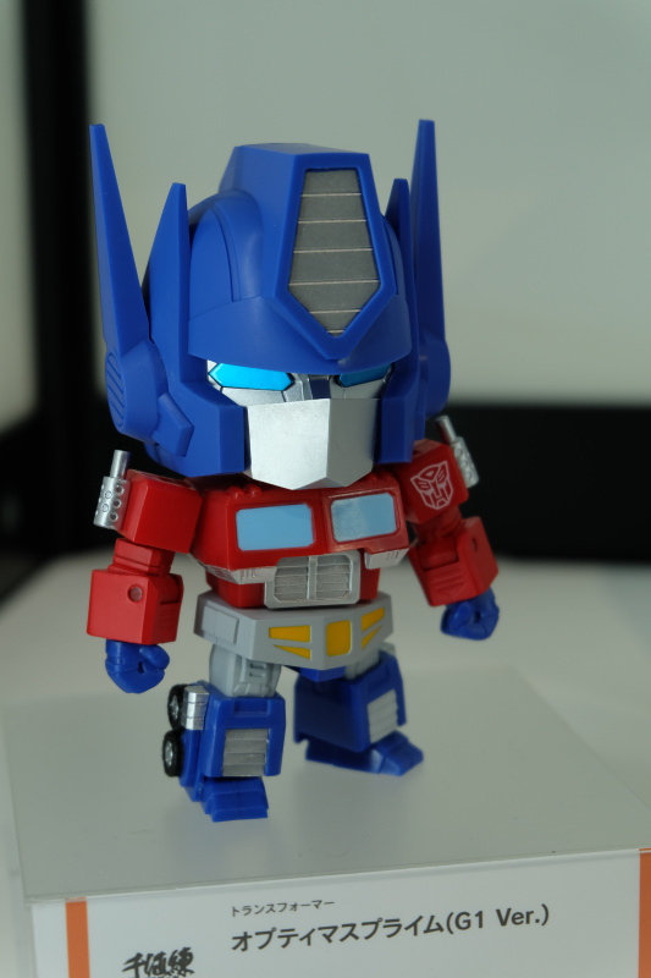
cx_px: 326
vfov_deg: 27.7
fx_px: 1981
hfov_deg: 18.7
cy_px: 489
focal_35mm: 73
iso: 400
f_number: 5.6
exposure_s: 1/150
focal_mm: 48.4
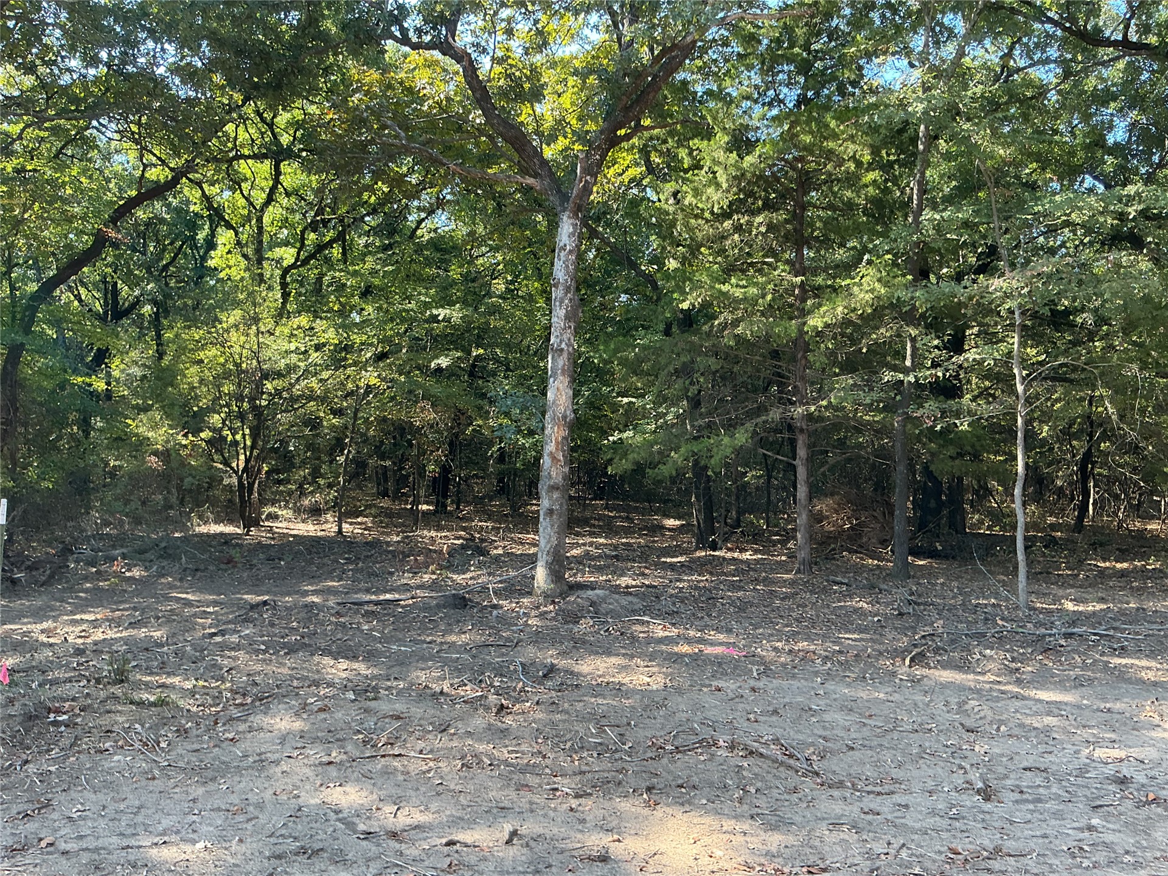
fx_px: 979
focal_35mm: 29
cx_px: 584
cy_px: 438
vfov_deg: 48.2
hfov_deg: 61.7
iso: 16
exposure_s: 1/120
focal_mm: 3
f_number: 1.8
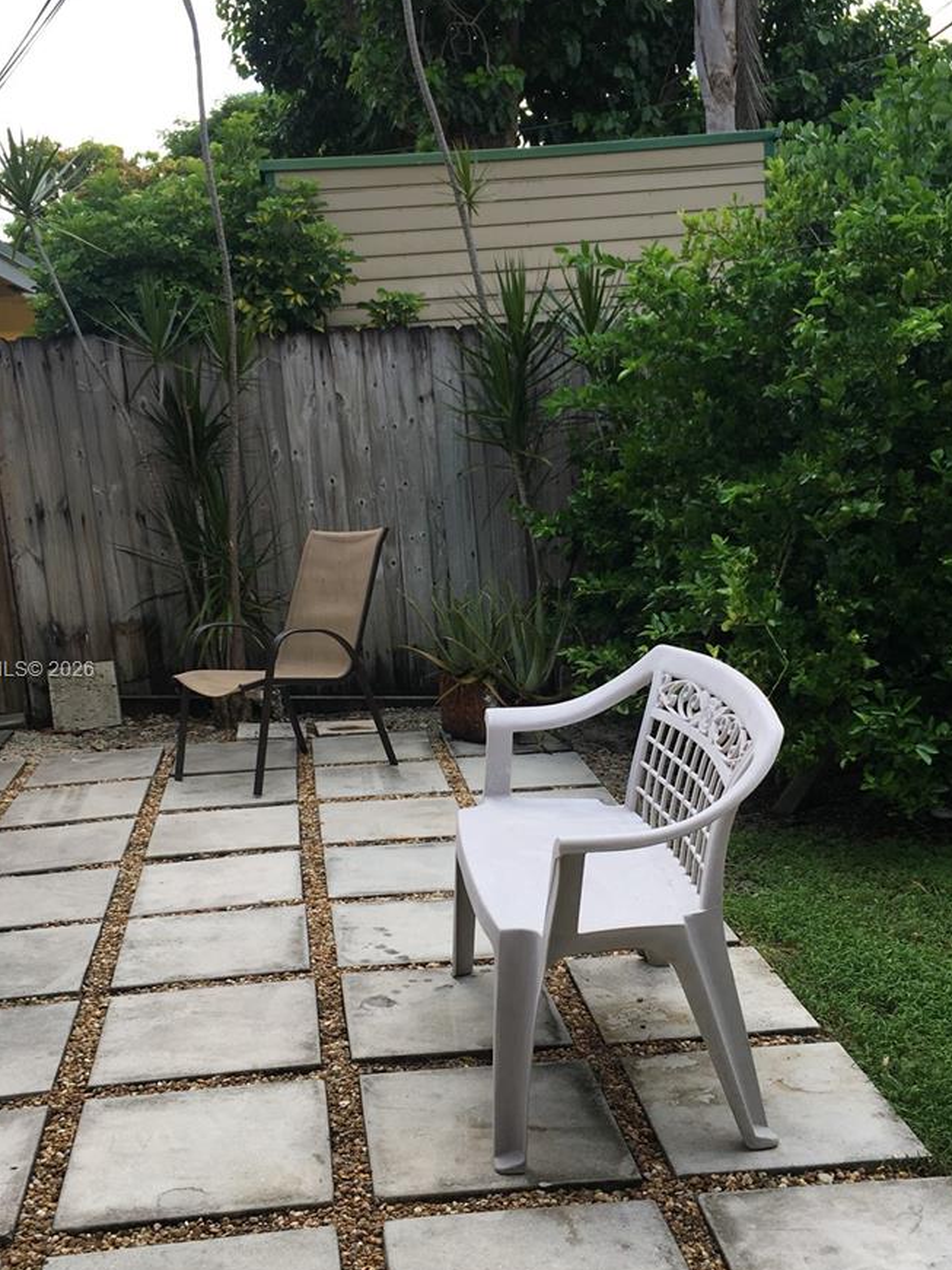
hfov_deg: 36.0
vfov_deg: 46.8
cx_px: 481
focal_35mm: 40
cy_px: 671
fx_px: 1466
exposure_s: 1/496
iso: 25
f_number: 2.2
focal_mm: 4.15
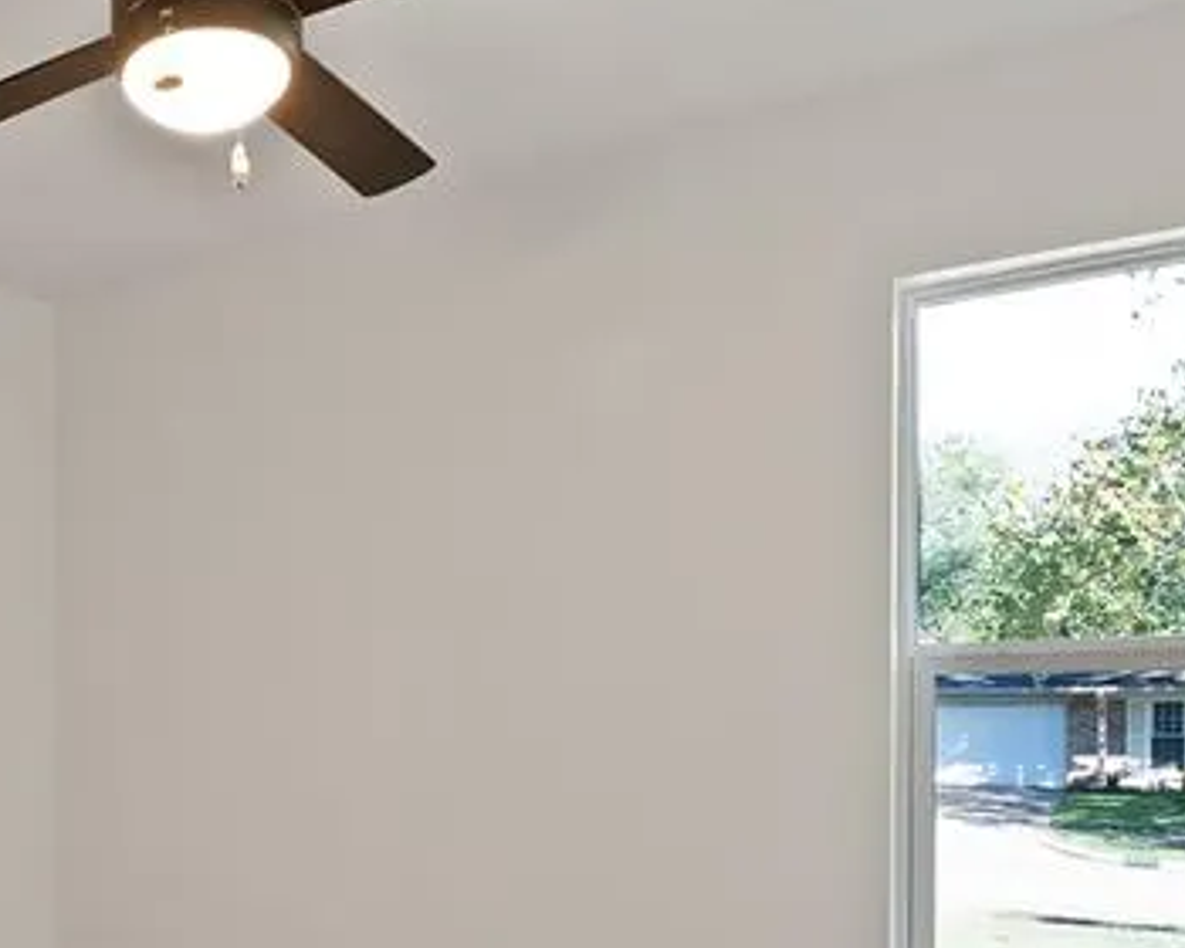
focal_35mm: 33
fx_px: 1157
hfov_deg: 47.5
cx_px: 74
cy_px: 758
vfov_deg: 42.5
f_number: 9
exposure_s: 1/4
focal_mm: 12
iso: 640
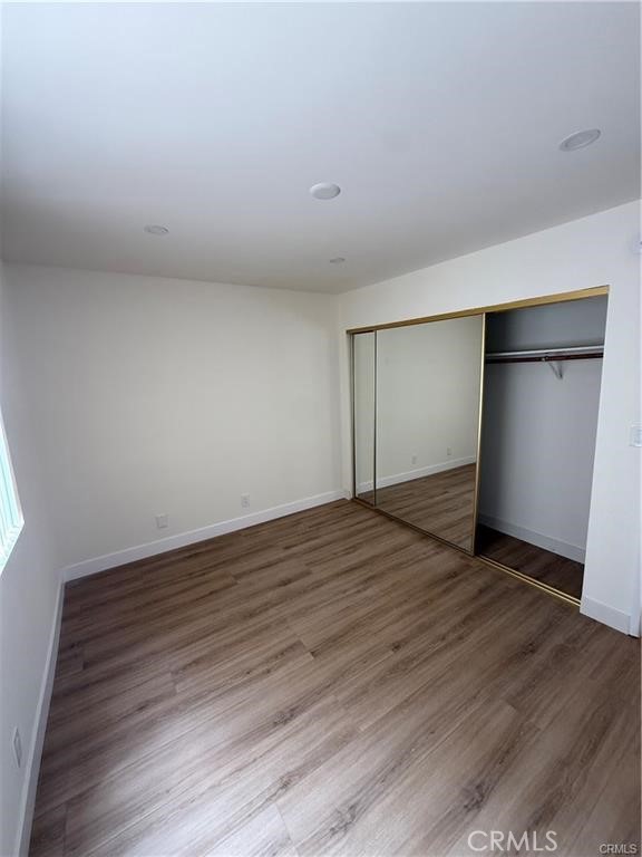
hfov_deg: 85.7
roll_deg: +1.5
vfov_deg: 102.1
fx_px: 346
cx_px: 321
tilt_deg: -7.6
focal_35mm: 14
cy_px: 428
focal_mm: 2.22
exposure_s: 1/99
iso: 160
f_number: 2.2
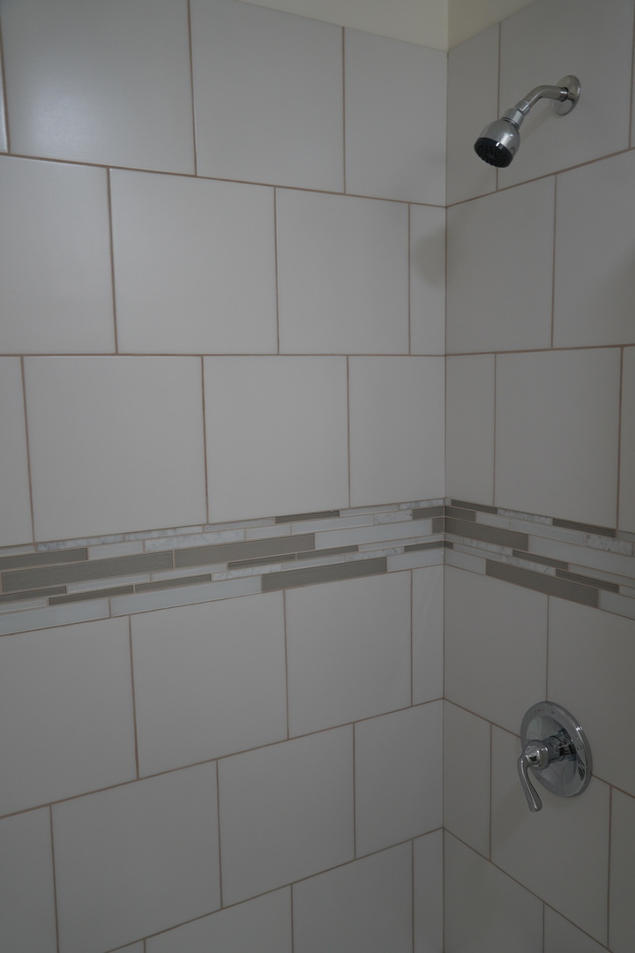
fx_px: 794
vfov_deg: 61.9
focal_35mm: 30
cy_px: 476
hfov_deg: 43.6
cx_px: 318
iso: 100
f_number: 4
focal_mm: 20
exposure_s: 1/30
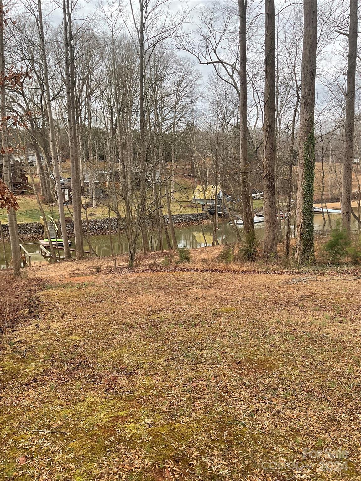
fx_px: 403
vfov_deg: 61.7
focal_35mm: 29
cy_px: 240
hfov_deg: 48.2
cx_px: 180
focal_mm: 3
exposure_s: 1/338
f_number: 1.8
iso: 16
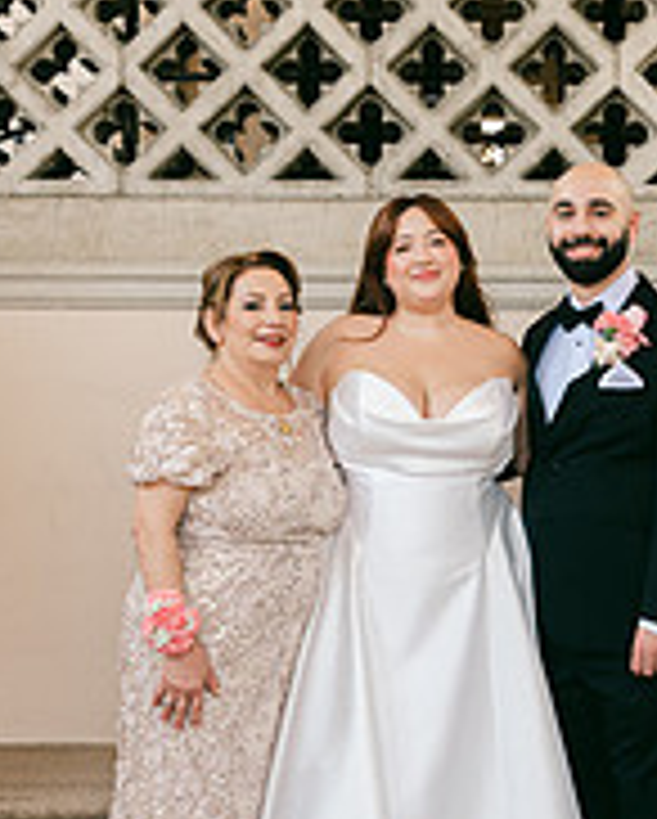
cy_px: 423
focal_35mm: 81
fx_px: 1965
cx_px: 508
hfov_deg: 18.8
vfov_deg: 23.5
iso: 160
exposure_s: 1/160
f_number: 4
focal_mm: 35
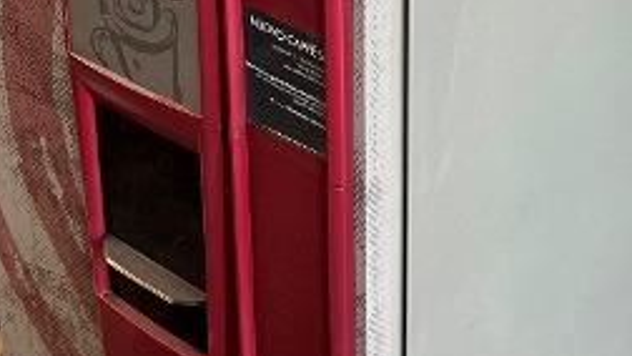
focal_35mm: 72
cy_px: -168
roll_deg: +0.3
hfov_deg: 29.3
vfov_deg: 15.5
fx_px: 1207
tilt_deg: -19.5
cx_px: 354
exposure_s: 1/121
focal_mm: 5.1
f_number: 1.6
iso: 100
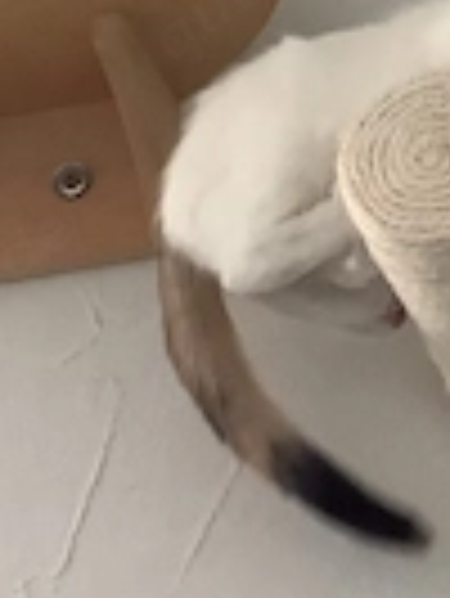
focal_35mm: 93
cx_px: 382
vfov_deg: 21.0
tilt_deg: +22.3
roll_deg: +4.5
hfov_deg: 15.8
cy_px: 360
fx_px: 1609
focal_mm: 3.3
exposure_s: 1/40
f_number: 2.4
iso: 320
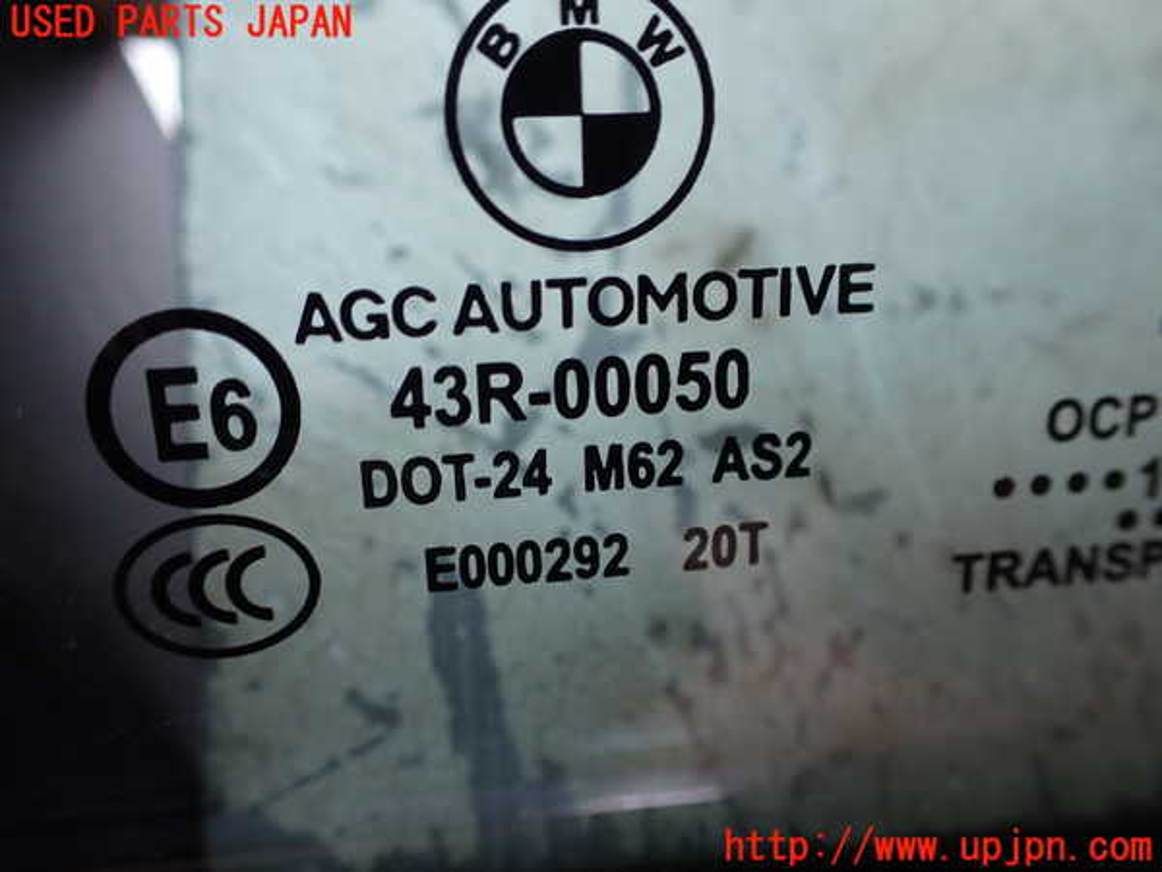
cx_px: 581
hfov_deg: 60.0
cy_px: 436
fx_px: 1007
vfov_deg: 46.8
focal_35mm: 30
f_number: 2.3
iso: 125
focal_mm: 5.4
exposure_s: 1/125
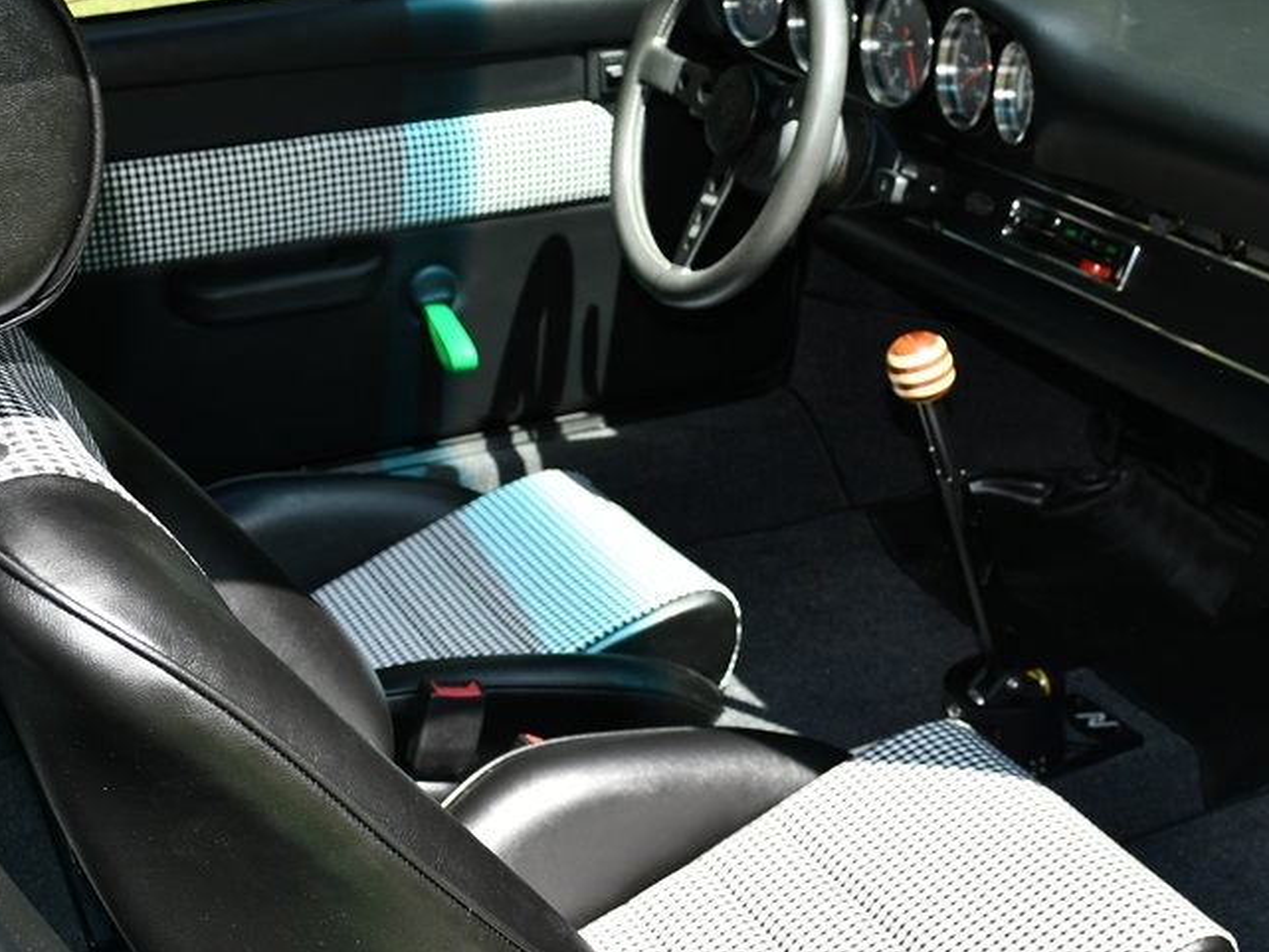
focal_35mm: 54
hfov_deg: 35.4
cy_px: 497
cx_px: 766
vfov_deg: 27.0
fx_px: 1980
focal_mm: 20
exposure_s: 1/250
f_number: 5.6
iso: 100
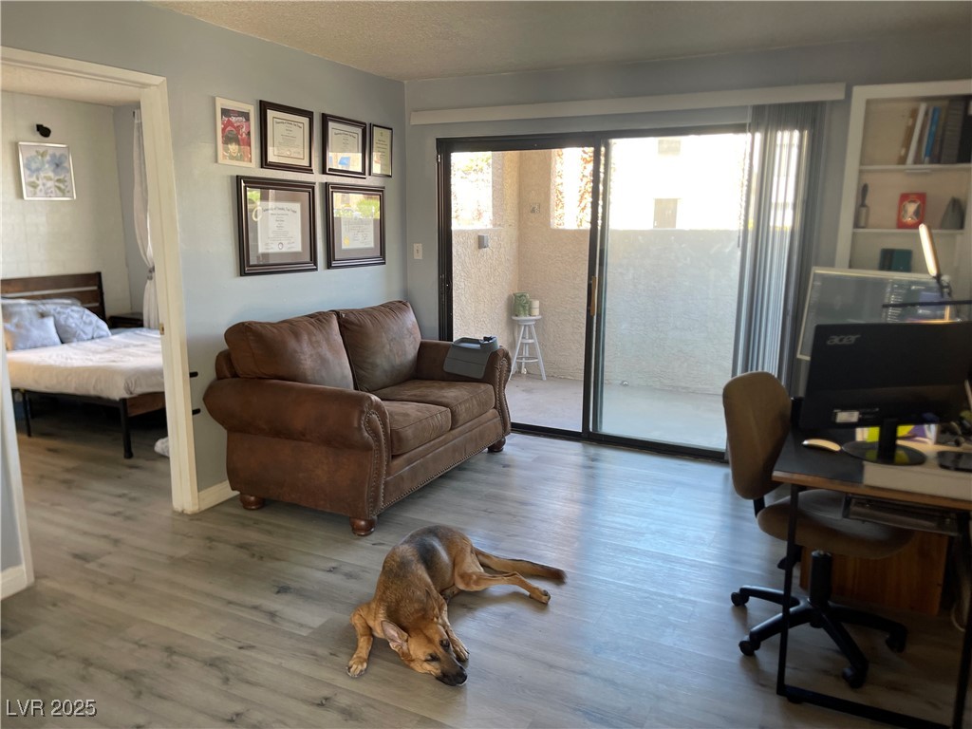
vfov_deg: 54.9
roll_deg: -0.3
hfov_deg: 69.4
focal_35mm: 25
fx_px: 702
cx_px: 486
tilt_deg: -10.4
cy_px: 364
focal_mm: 5.1
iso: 80
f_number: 1.6
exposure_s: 1/60
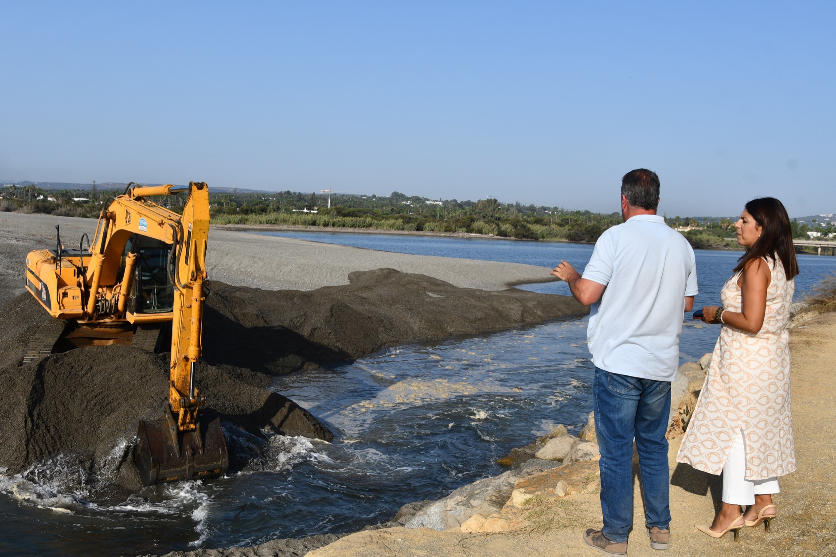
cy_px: 278
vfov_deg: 37.8
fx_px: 813
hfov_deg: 54.4
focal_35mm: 35
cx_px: 399
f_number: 9
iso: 100
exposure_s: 1/320
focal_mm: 22
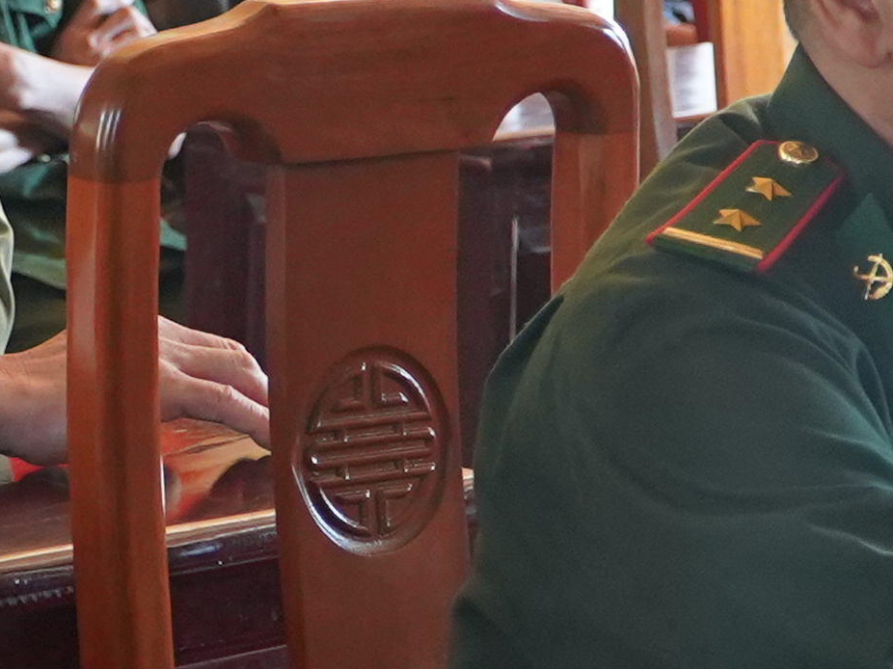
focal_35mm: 188
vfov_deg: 7.9
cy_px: 298
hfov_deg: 10.5
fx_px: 4849
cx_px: 288
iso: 2500
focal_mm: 31
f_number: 4
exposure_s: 1/160
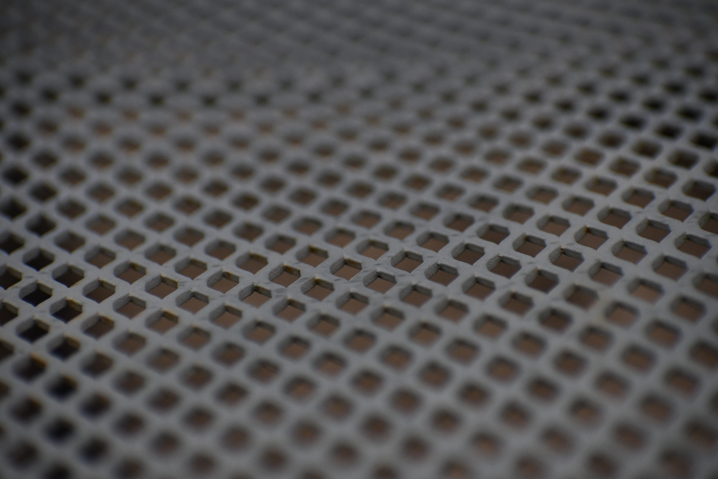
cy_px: 237
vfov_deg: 4.8
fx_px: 5664
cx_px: 354
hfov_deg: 7.3
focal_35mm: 284
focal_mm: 185
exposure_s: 1/2000
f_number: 5.6
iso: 1250
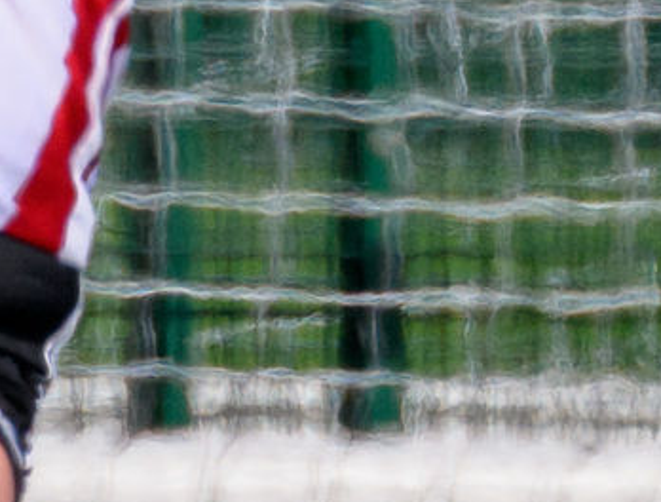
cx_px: -828
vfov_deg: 0.3
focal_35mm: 5577
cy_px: -216
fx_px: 106936
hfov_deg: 0.4
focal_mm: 400
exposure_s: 1/2000
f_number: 5.6
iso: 320
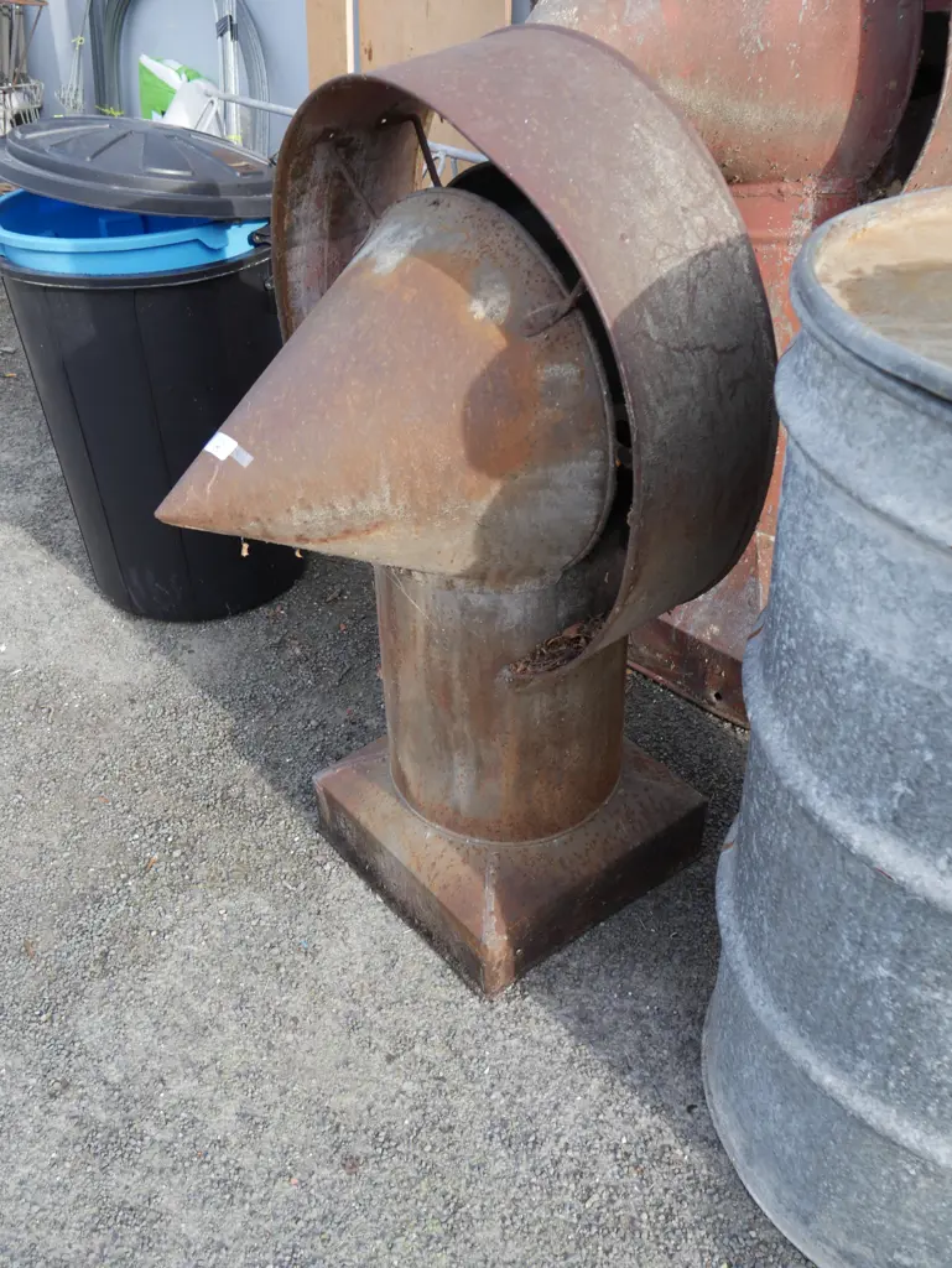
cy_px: 634
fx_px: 1172
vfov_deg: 56.8
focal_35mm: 32
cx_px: 476
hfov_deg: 44.2
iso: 200
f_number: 4.5
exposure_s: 1/160
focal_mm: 16
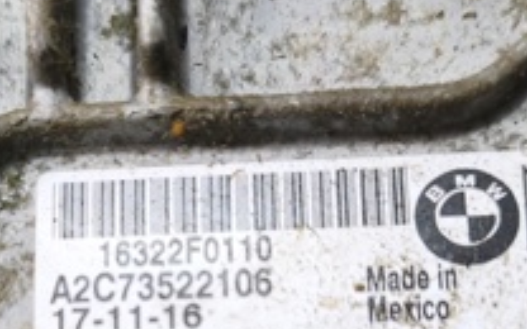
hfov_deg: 27.2
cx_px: 149
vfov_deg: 16.8
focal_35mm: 75
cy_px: 364
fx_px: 1077
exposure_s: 1/50
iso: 200
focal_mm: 5.35
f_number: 1.7
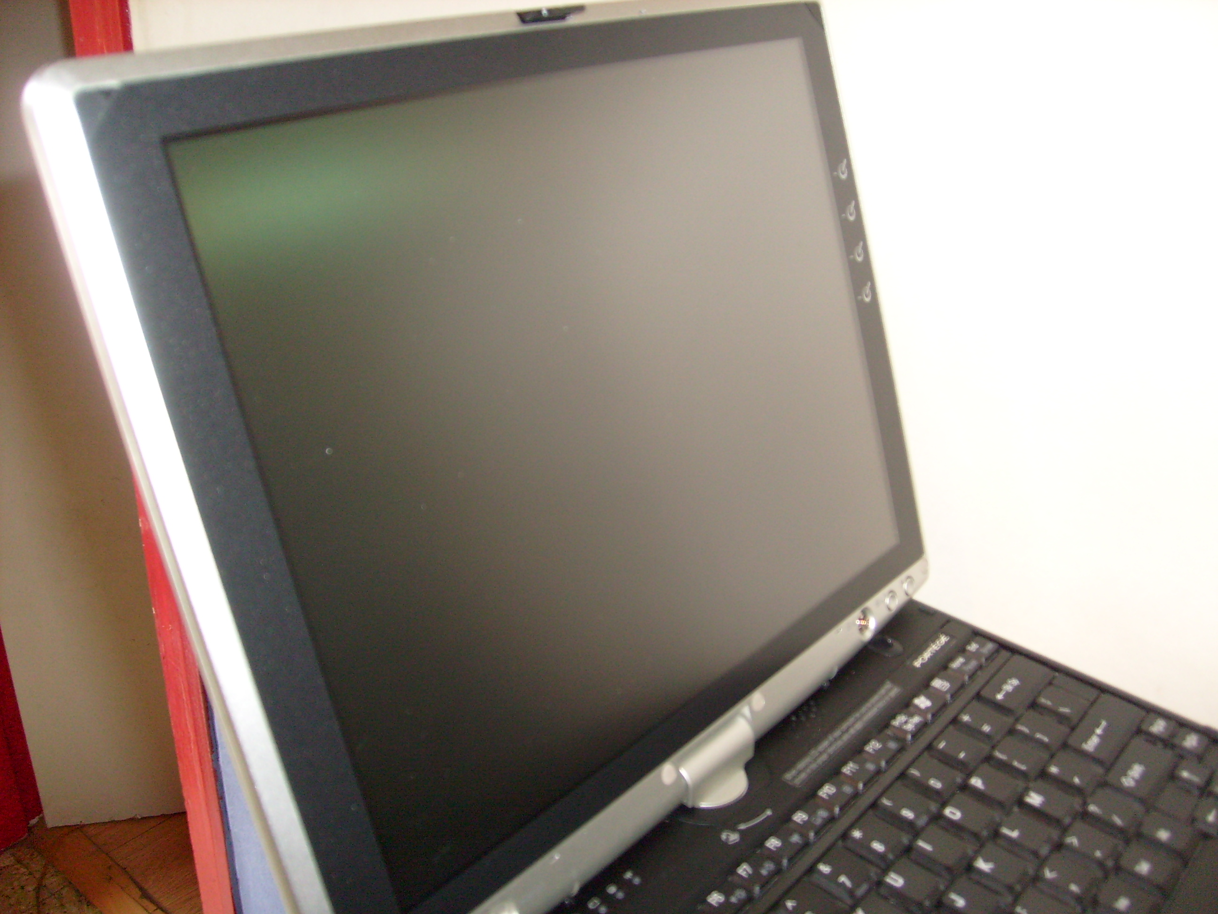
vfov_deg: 40.7
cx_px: 609
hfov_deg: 52.6
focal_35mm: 35
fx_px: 1232
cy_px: 457
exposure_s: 1/45
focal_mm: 5.8
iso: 100
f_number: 2.8
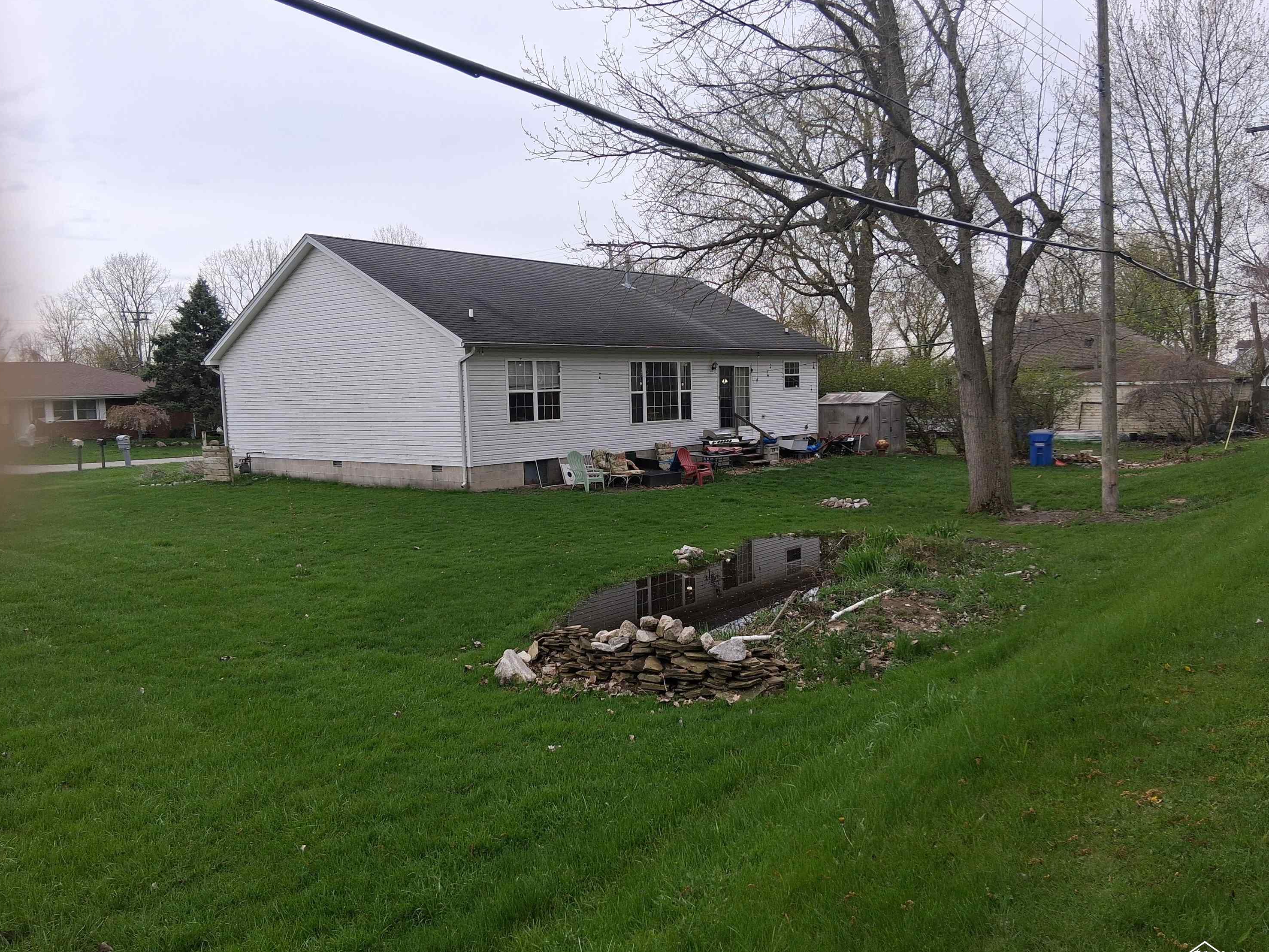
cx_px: 611
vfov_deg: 51.4
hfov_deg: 65.3
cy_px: 485
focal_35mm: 27
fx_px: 990
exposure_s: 1/100
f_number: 1.8
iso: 32
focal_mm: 3.98
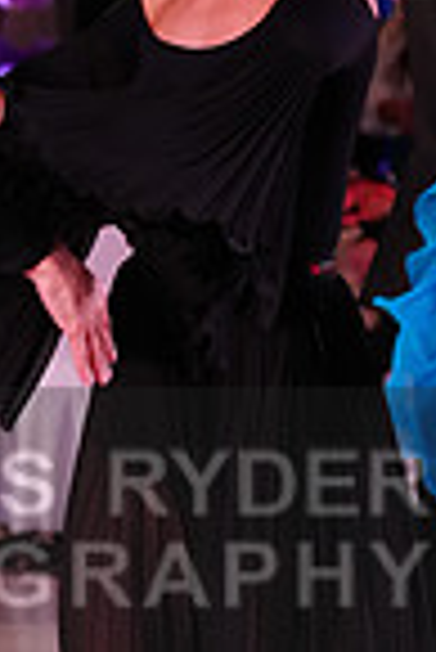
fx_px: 7611
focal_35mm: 420
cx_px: -119
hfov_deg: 3.3
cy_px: 540
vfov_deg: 4.9
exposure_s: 1/500
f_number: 4
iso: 3200
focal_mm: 105
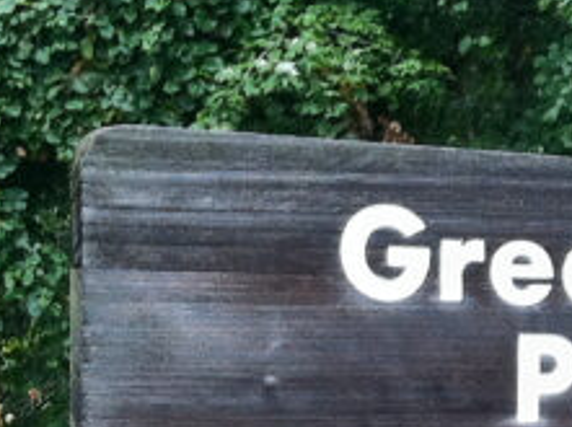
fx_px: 2673
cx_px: 896
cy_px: 602
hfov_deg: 11.6
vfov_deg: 8.9
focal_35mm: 162
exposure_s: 1/216
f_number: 2.8
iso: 80
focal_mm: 3.85
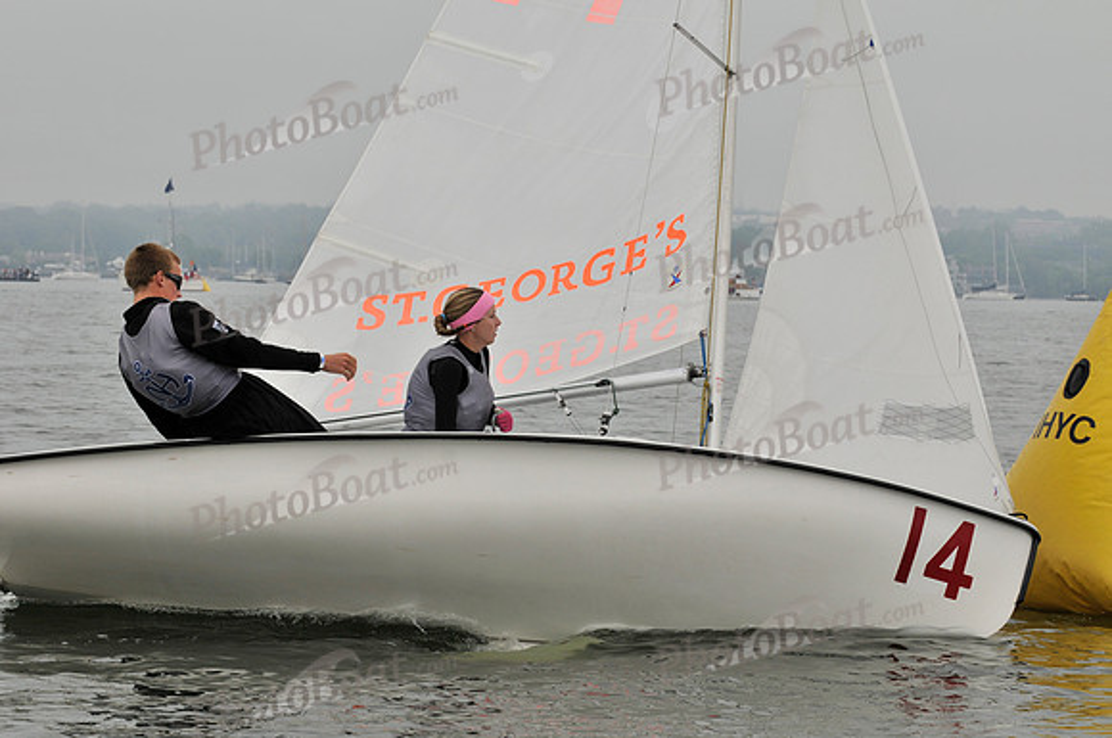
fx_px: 4534
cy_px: 369
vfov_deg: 9.3
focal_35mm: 147
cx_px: 556
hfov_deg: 14.0
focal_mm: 98
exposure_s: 1/640
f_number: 9
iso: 200
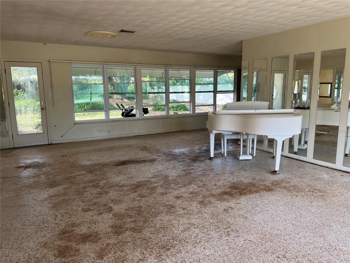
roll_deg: +0.7
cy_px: 132
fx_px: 263
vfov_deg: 53.1
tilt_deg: -9.9
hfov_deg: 67.3
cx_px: 175
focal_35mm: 26
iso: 40
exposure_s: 1/147
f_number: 1.5
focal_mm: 5.7
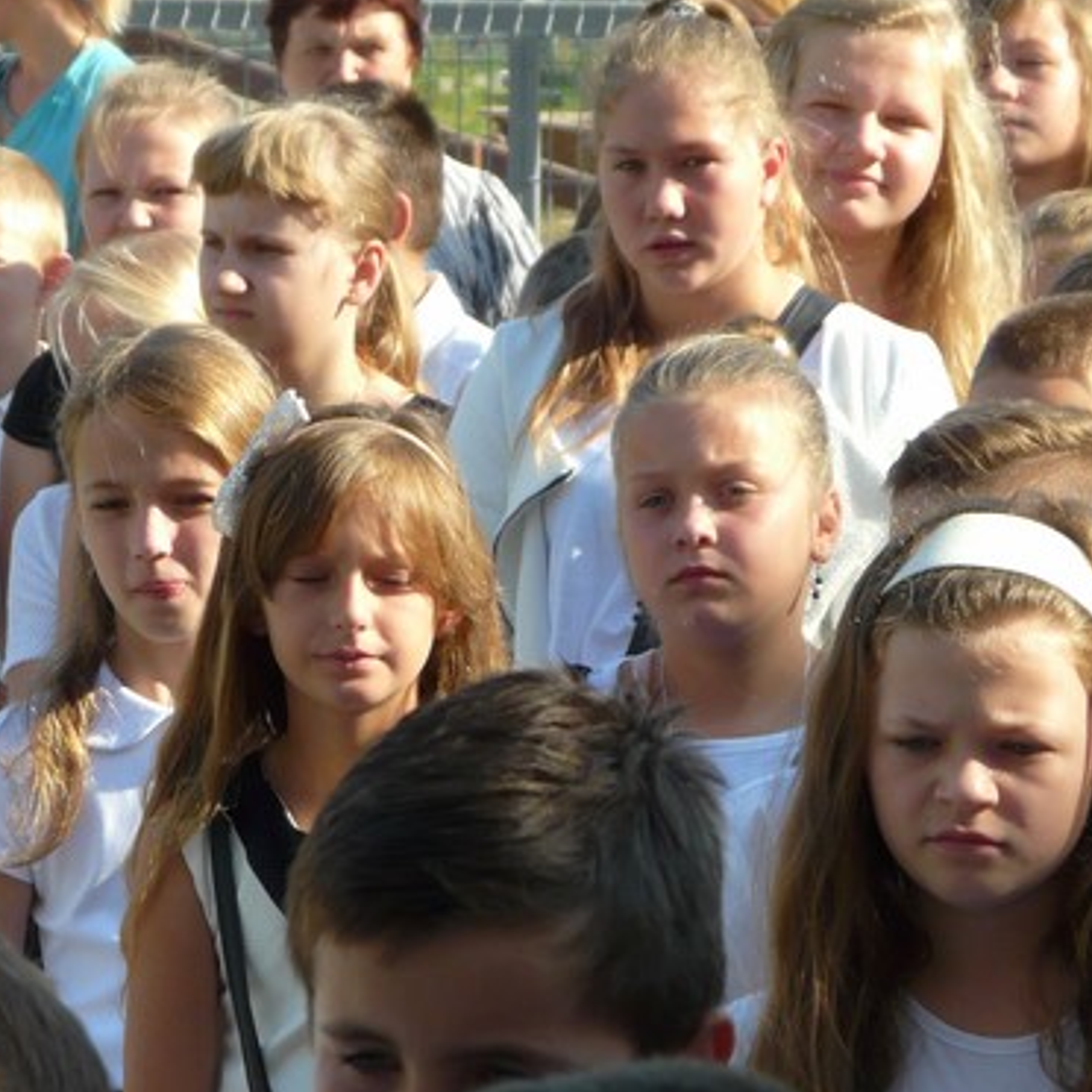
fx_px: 14526
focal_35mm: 407
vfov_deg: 4.3
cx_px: 241
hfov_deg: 4.3
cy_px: 731
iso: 100
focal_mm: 35.2
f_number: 5
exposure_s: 1/200
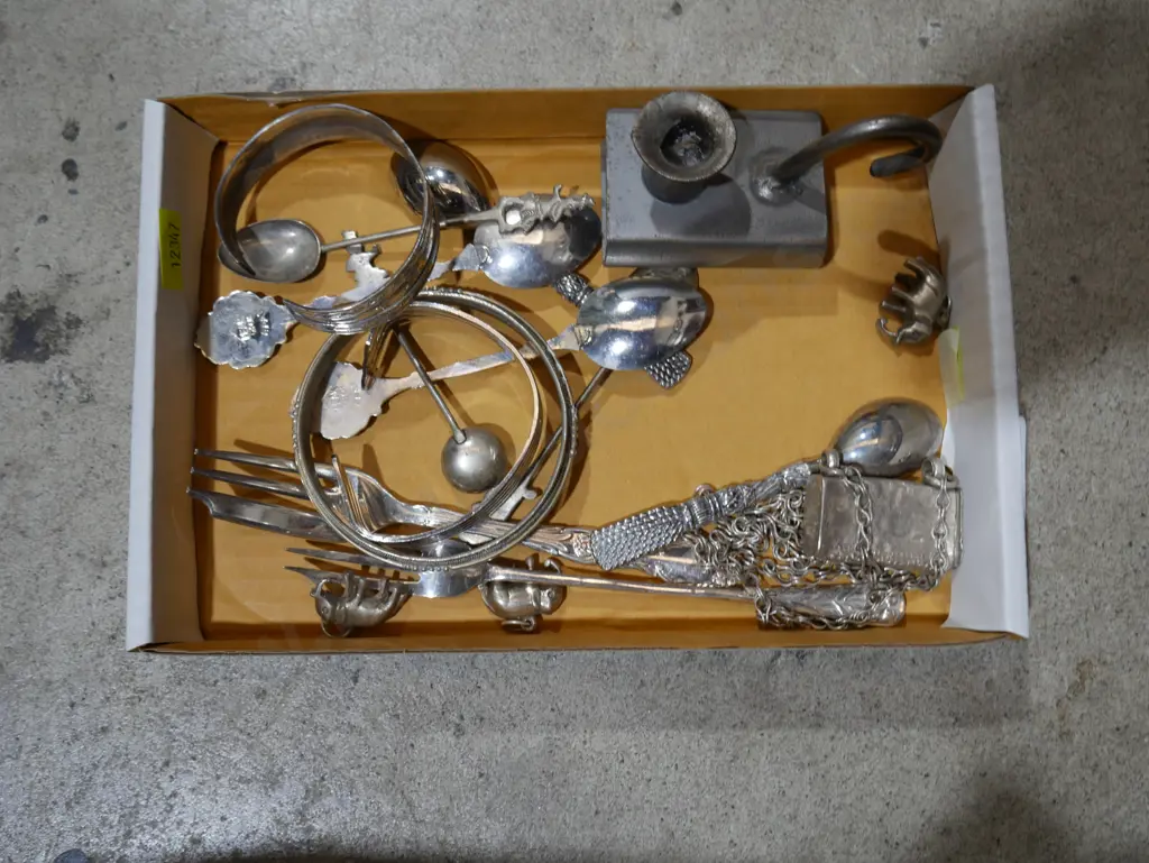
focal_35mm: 40
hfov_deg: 46.8
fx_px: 1328
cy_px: 432
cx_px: 574
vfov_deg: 36.0
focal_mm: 20
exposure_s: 1/60
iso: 250
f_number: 4.5
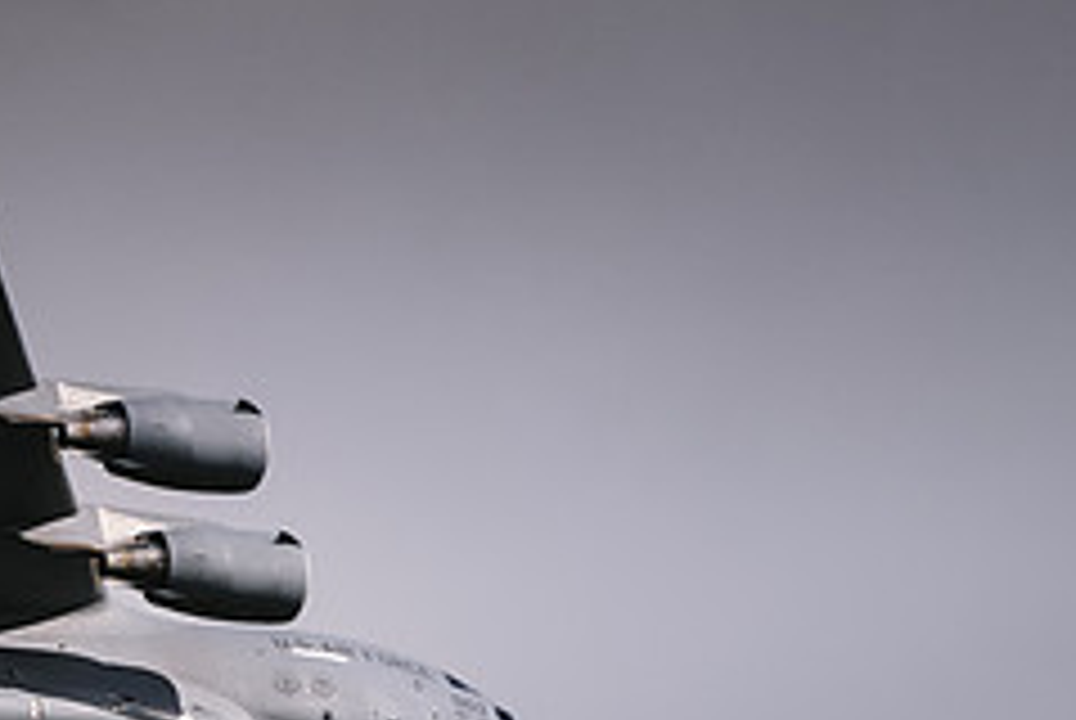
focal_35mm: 1341
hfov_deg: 1.5
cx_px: -153
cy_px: 904
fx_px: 40130
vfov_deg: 1.0
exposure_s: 1/1250
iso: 64
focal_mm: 450
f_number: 5.6
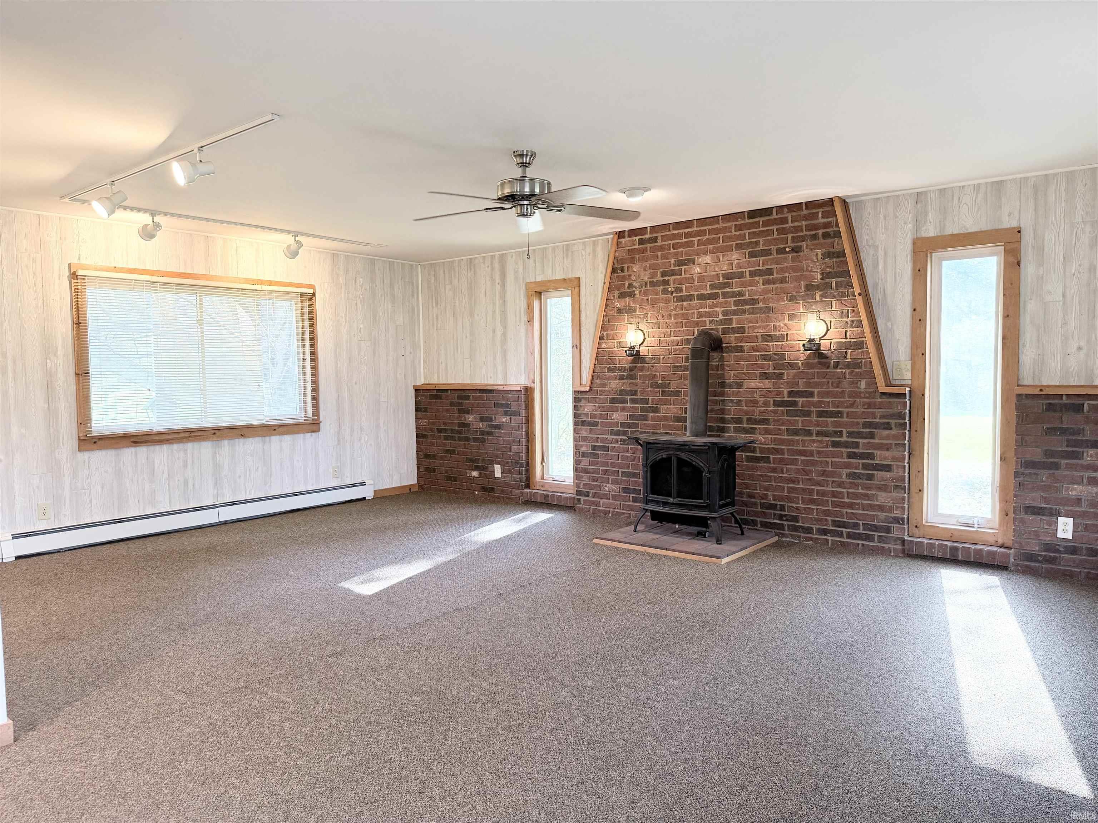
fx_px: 761
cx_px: 549
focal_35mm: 24
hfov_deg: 71.6
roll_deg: +1.5
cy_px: 412
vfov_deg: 56.8
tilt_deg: -3.9
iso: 320
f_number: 1.78
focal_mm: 6.76
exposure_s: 1/120
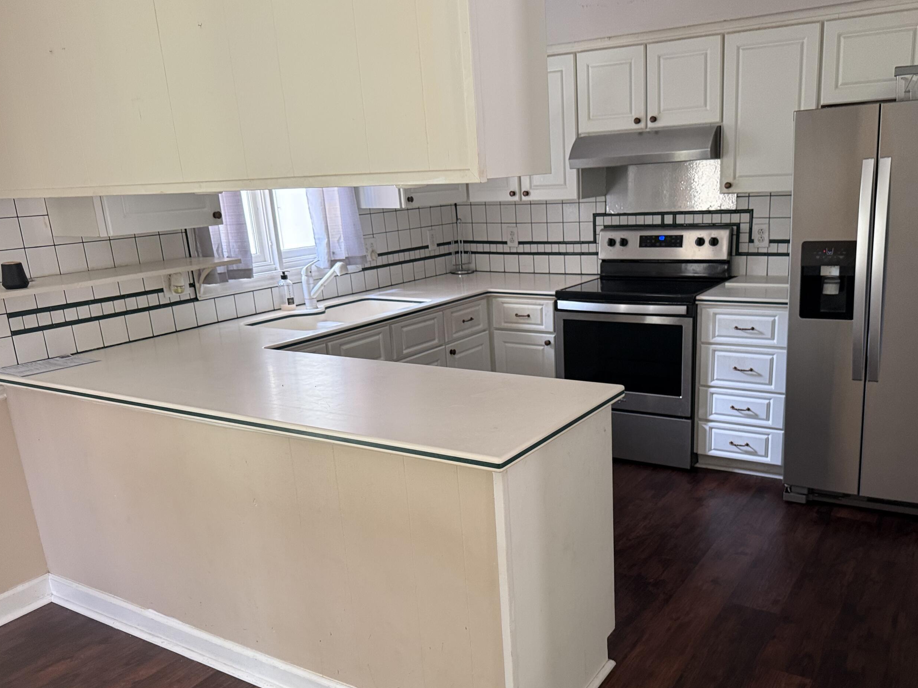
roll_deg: +2.9
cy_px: 404
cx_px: 532
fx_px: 769
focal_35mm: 29
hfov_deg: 61.3
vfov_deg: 48.0
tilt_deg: -16.4
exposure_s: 1/60
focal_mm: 6.76
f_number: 1.78
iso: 250
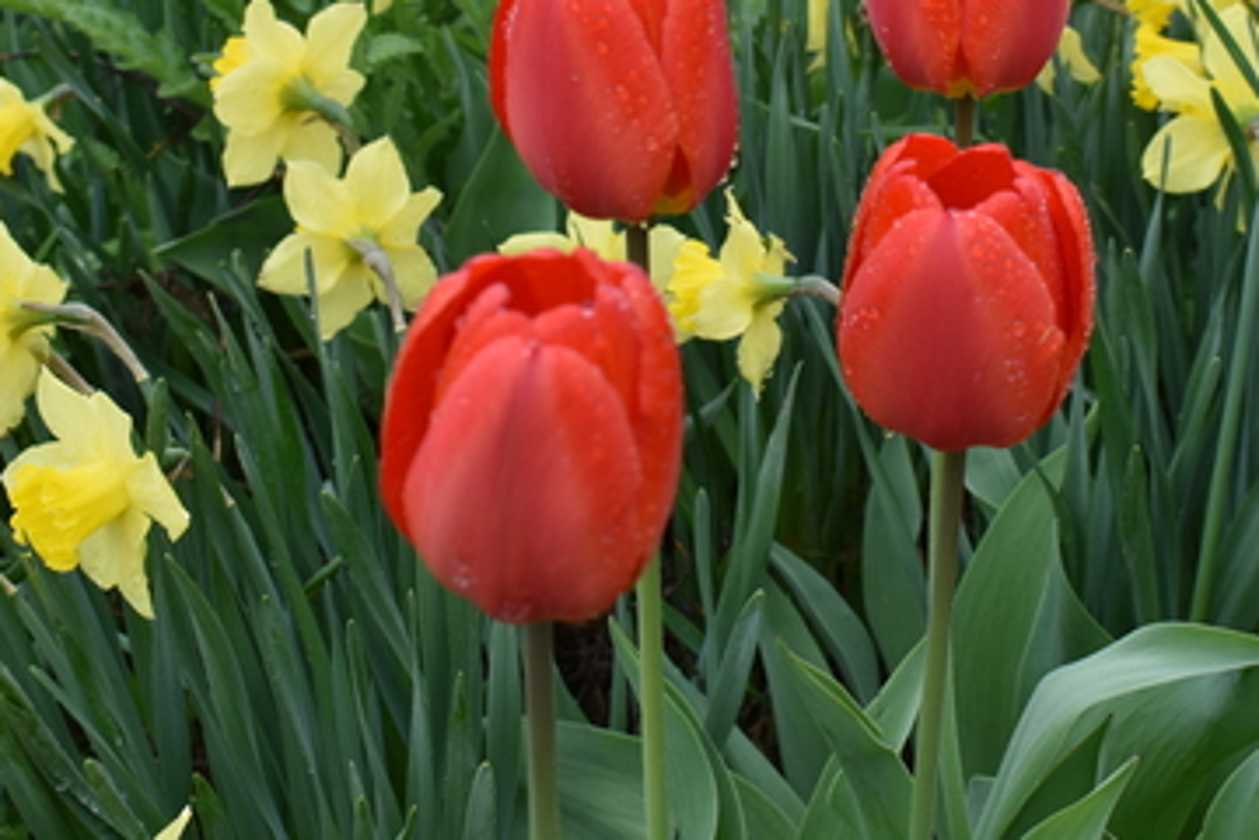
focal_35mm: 60
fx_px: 2098
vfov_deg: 22.3
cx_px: 724
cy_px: 158
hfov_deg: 33.3
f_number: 7.1
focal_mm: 24
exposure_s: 1/250
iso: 200
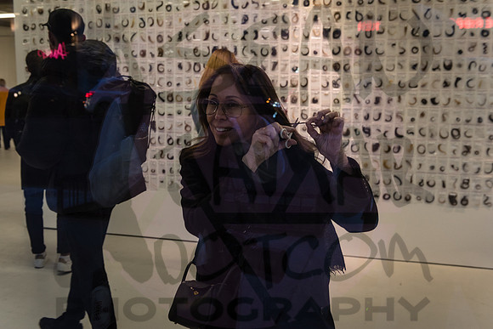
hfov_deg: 50.7
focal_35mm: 38
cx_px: 246
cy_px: 164
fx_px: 520
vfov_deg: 35.1
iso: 1600
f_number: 4
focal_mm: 38
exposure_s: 1/125
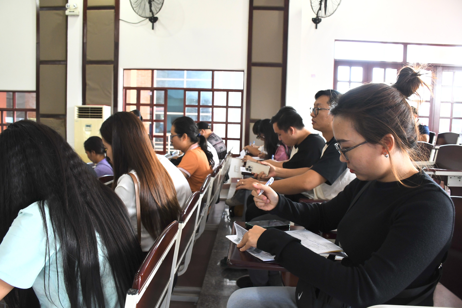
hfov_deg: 67.4
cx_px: 231
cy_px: 154
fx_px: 346
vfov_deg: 47.9
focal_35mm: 27
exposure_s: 1/100
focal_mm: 18
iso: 800
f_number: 5.6
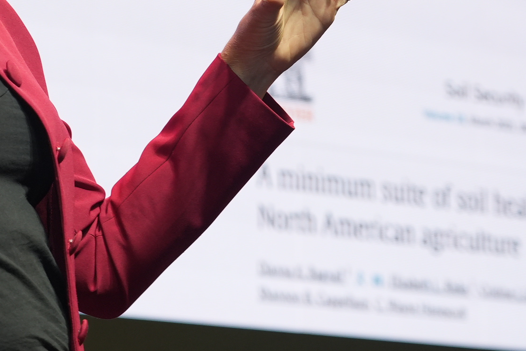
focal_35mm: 248
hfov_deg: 8.3
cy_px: 22
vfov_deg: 5.5
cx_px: 122
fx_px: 3623
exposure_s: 1/250
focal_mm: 79
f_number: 4
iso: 800
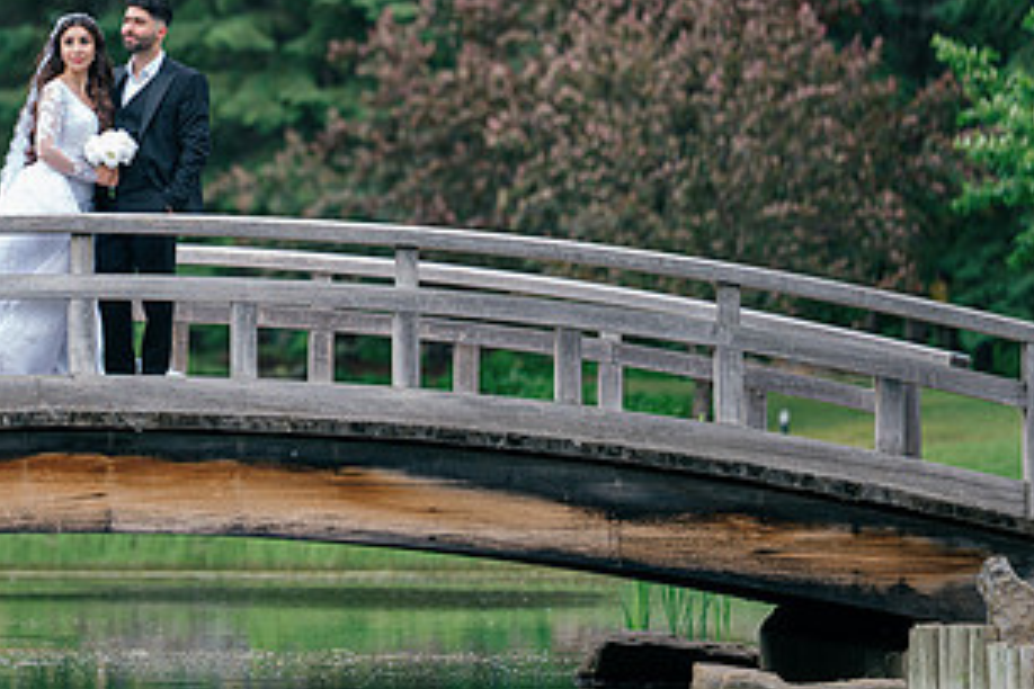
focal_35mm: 284
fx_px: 8156
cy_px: 160
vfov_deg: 4.8
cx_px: 152
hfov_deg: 7.2
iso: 64
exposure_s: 1/200
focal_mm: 150
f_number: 2
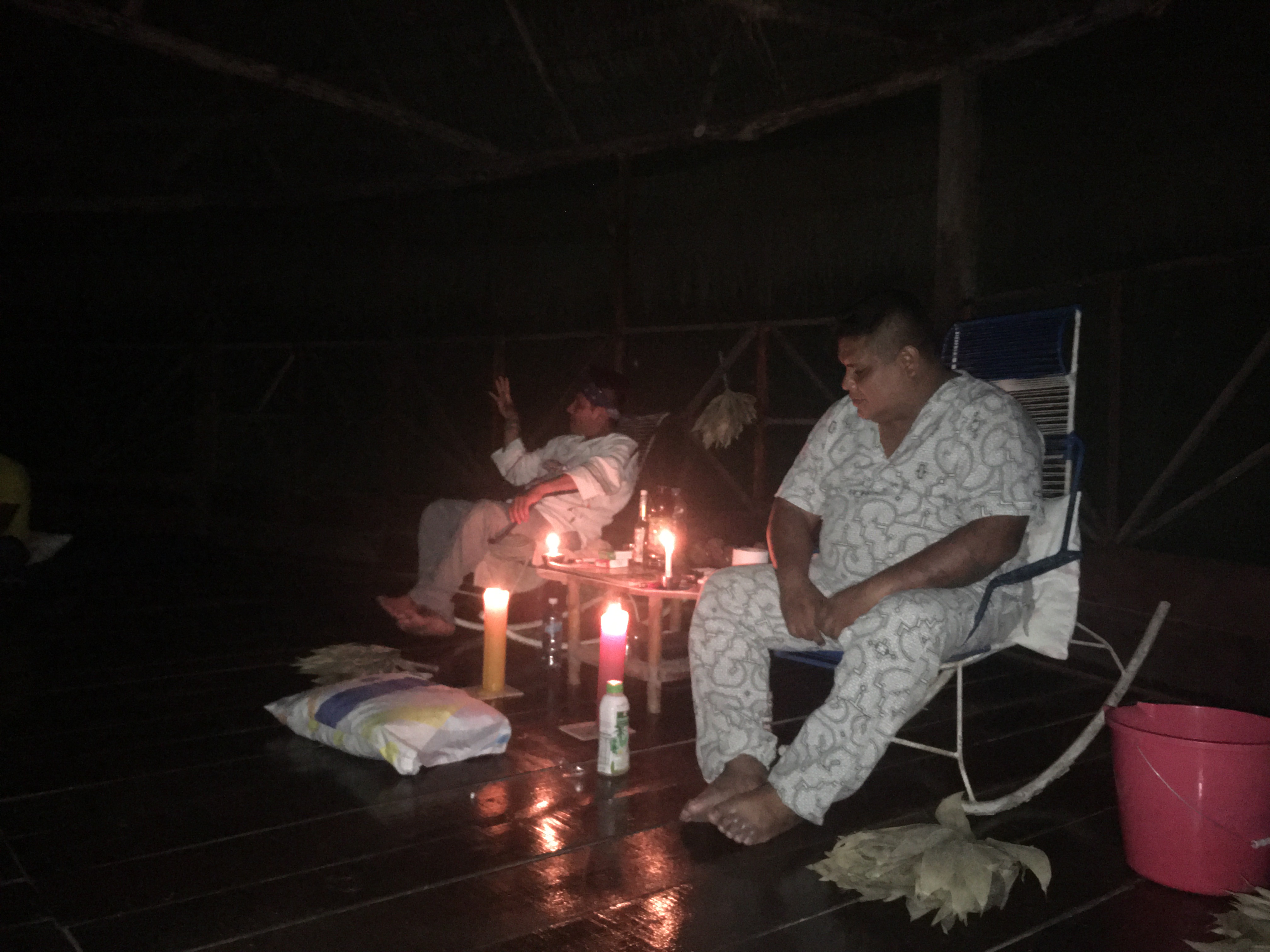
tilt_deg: -3.7
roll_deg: -0.8
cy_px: 476
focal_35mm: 29
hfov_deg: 61.7
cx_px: 635
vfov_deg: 48.2
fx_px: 1064
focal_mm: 4.15
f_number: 2.2
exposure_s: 1/16
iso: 500
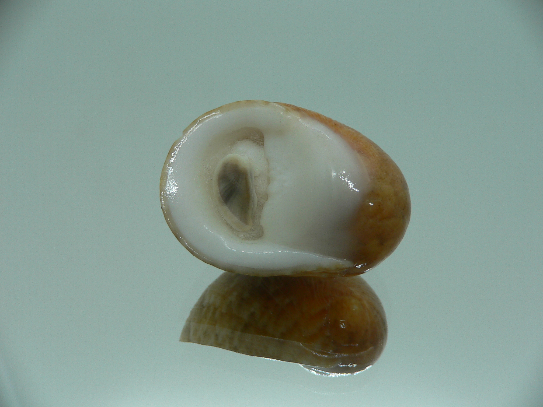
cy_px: 204
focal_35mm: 35
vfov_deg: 40.7
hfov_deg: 52.6
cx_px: 272
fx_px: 549
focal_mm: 4.6
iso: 80
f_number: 2.8
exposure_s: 1/60
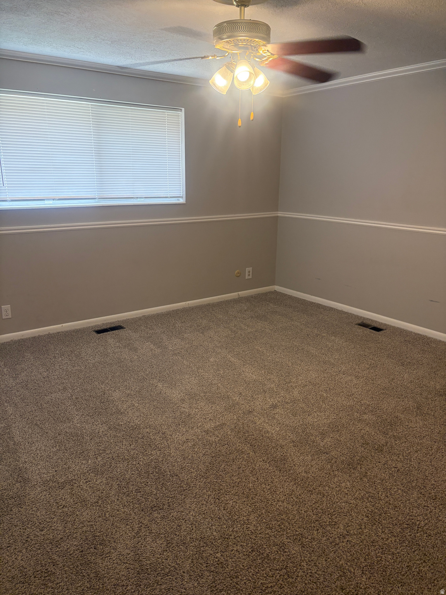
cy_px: 298
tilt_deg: -16.0
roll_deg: -0.2
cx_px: 223
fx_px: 447
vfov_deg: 67.3
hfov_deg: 53.1
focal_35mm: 26
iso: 125
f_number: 1.6
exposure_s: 1/60
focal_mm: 5.96
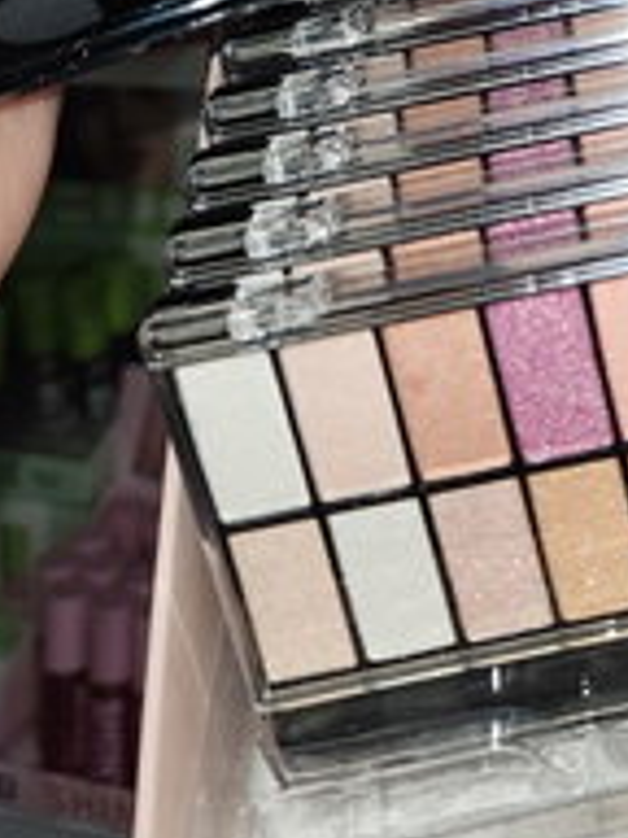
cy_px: -164
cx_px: 685
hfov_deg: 21.8
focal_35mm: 64
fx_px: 1548
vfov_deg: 26.9
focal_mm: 6.4
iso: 25
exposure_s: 1/50
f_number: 1.8
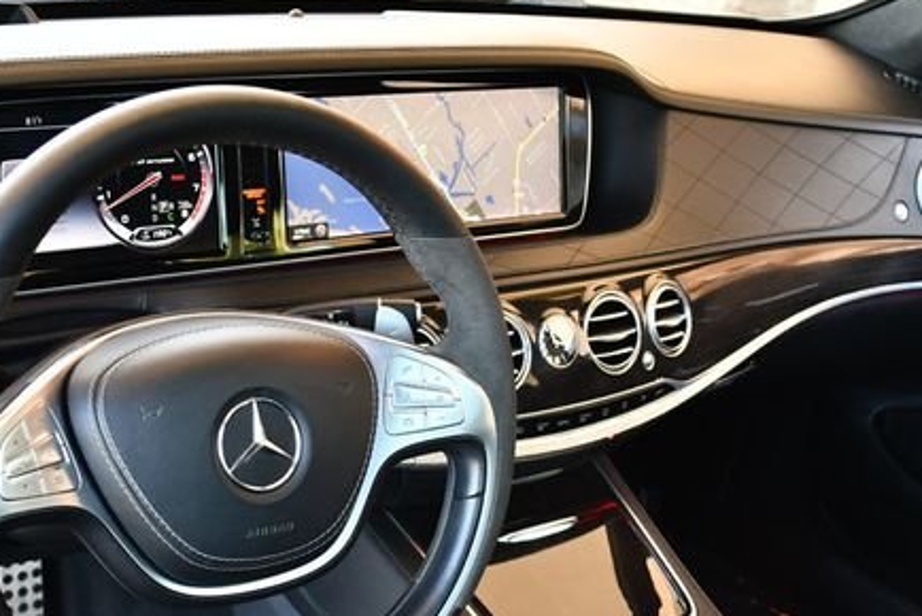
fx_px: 1512
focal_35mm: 59
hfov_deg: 33.5
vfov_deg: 22.9
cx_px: 291
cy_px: 429
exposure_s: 1/125
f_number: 3.8
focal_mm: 20
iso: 800
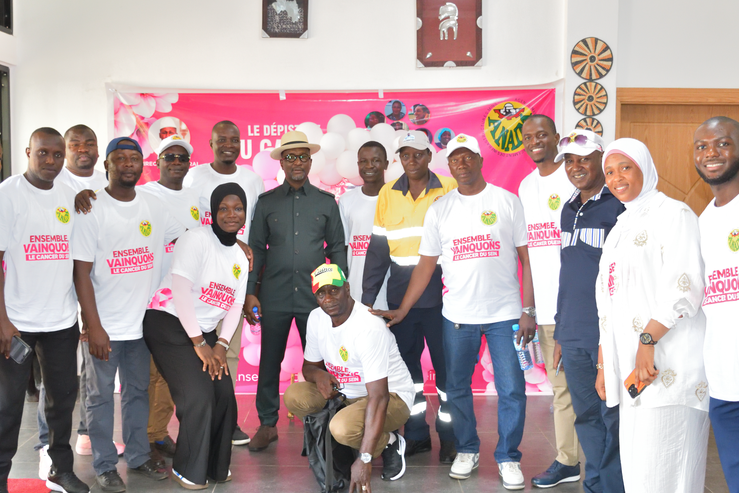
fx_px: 821
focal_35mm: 40
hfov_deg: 48.4
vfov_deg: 33.4
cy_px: 247
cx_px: 353
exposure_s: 1/250
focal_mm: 20
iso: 3200
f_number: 3.5
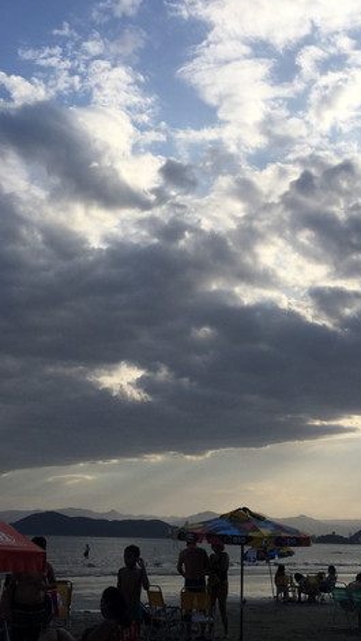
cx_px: 174
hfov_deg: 27.8
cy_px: 316
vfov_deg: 47.3
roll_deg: -1.3
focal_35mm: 43
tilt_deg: +17.5
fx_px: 730
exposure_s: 1/3049
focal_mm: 4.15
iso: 32
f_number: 2.2
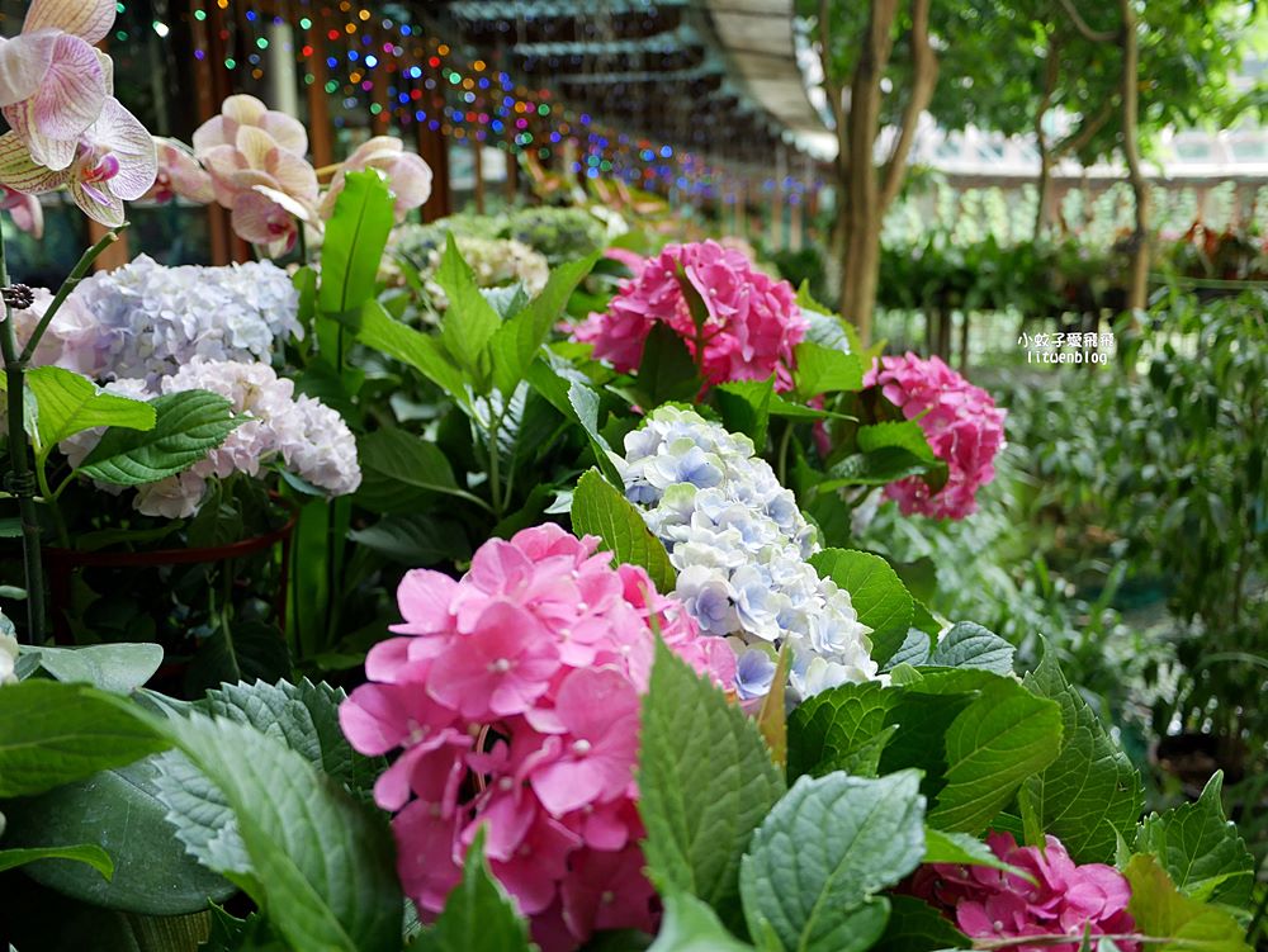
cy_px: 476
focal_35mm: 28
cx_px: 634
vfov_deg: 49.8
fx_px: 1026
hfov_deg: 63.4
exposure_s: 1/60
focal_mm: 14
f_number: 2.5
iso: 500
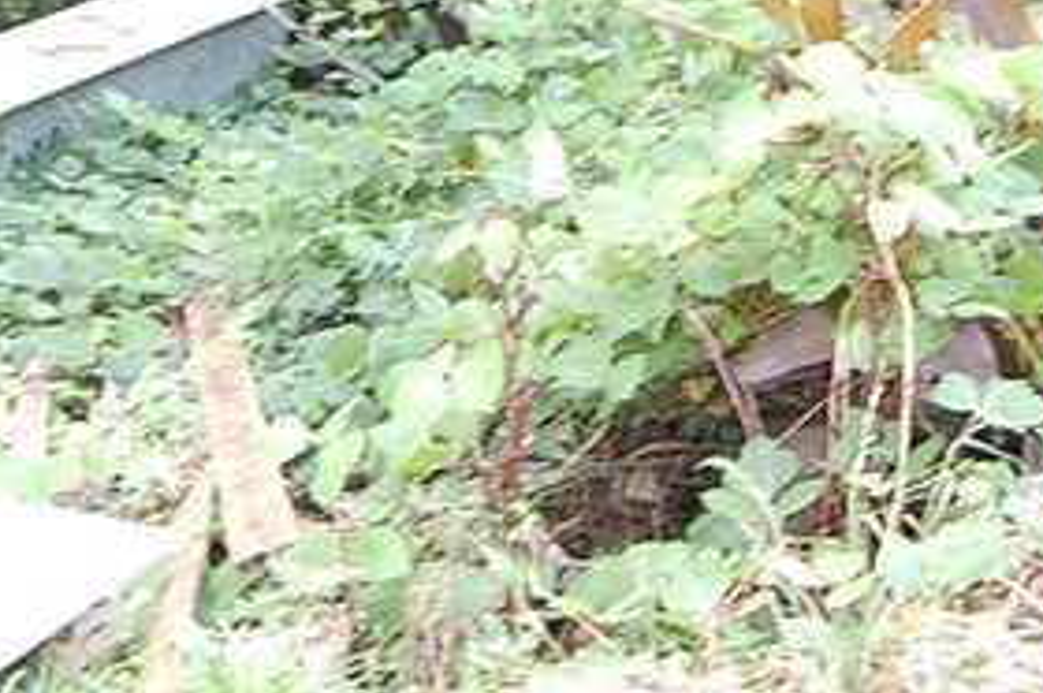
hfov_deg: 21.9
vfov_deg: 14.2
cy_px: -138
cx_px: 568
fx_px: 2691
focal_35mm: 93
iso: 200
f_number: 3.5
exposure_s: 1/30
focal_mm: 18
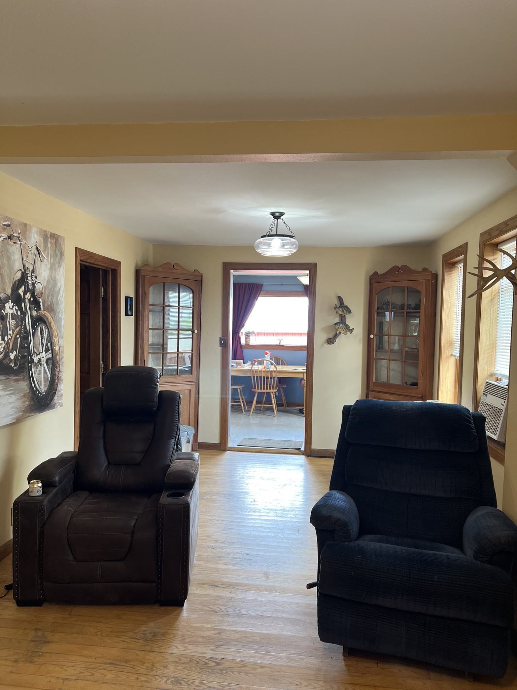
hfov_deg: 53.1
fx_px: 518
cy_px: 345
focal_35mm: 26
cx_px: 258
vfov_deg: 67.3
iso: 64
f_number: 1.5
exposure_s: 1/60
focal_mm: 5.7
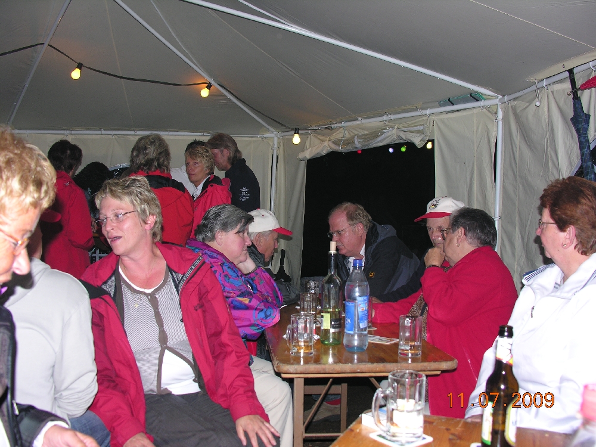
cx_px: 298
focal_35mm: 35
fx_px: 603
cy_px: 224
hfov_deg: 52.6
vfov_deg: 40.7
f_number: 2.8
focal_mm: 8.9
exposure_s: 1/60.1
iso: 55
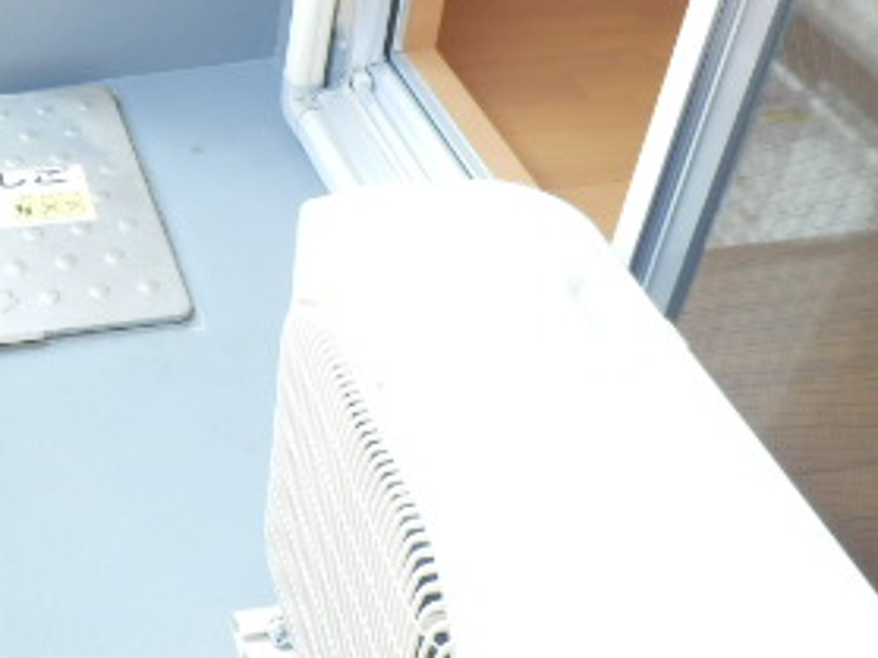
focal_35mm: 55
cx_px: 35
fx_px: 1394
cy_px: 261
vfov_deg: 26.5
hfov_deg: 32.6
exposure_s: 1/30
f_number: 3
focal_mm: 4.2
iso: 100
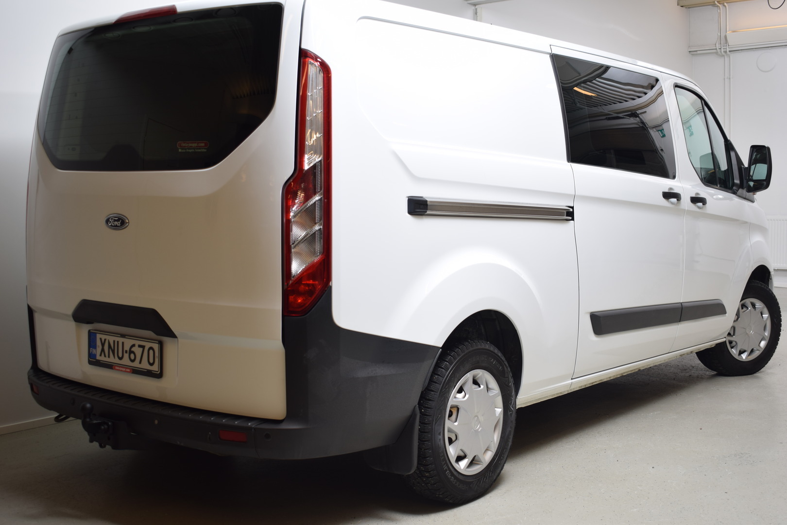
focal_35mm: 45
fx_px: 984
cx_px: 394
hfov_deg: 43.6
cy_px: 262
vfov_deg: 29.9
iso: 100
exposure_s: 1/100
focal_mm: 30
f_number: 5
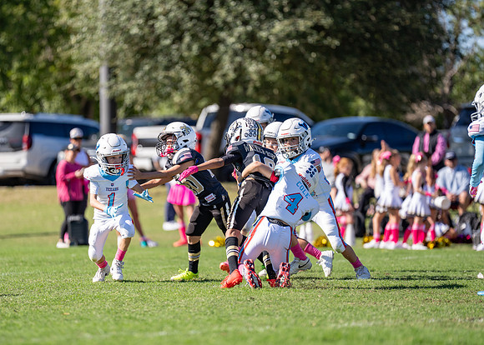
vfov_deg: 6.2
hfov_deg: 8.7
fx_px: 3190
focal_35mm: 232
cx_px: 215
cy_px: 187
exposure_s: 1/2000
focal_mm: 200
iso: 160
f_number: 2.8
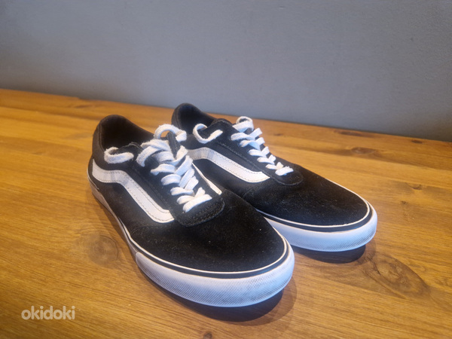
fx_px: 300
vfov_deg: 58.9
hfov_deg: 73.9
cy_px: 170
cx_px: 226
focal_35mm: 23
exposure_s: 1/100
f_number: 1.8
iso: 640
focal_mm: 5.4
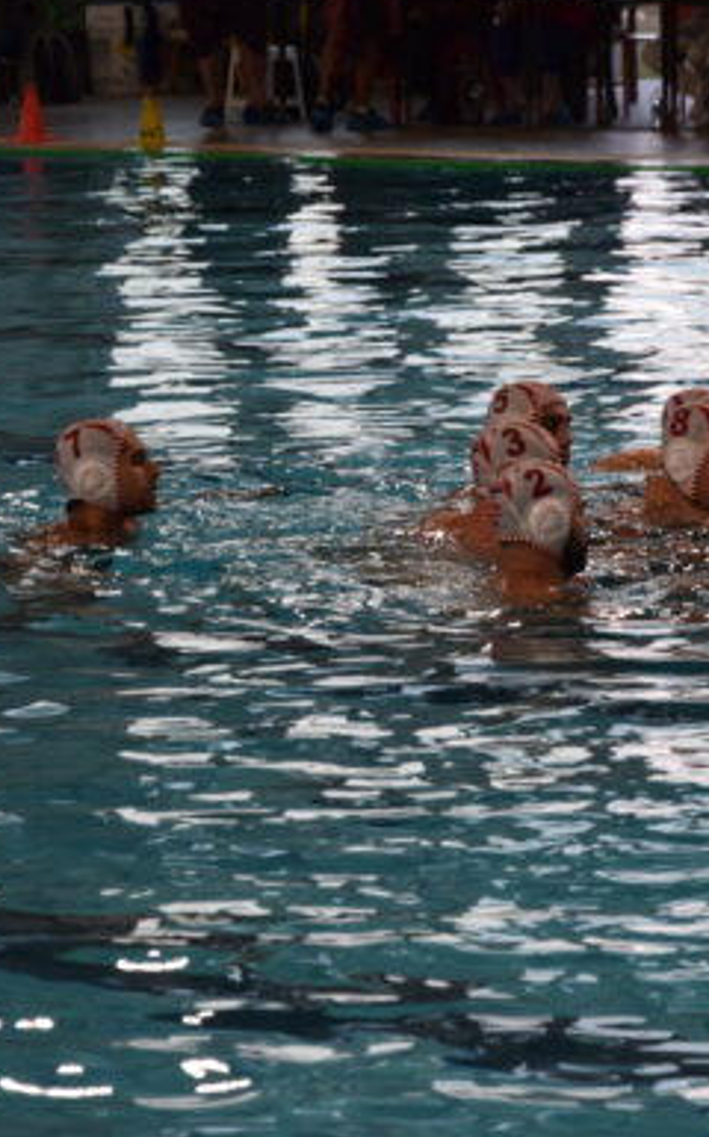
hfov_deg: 7.0
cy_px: 532
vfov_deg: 11.2
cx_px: 629
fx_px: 5818
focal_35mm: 188
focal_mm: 75
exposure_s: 1/125
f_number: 5.3
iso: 1000
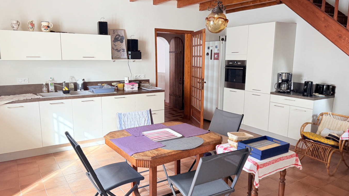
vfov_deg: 41.5
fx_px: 259
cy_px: 101
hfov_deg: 67.9
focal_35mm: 28
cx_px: 177
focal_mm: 6.76
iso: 200
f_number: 1.78
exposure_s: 1/88
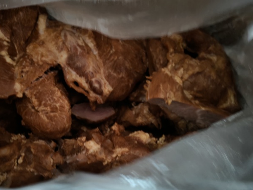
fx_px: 263
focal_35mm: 36
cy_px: 116
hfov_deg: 50.7
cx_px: 92
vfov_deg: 39.5
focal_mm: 5.52
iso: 3200
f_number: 1.95
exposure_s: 1/17
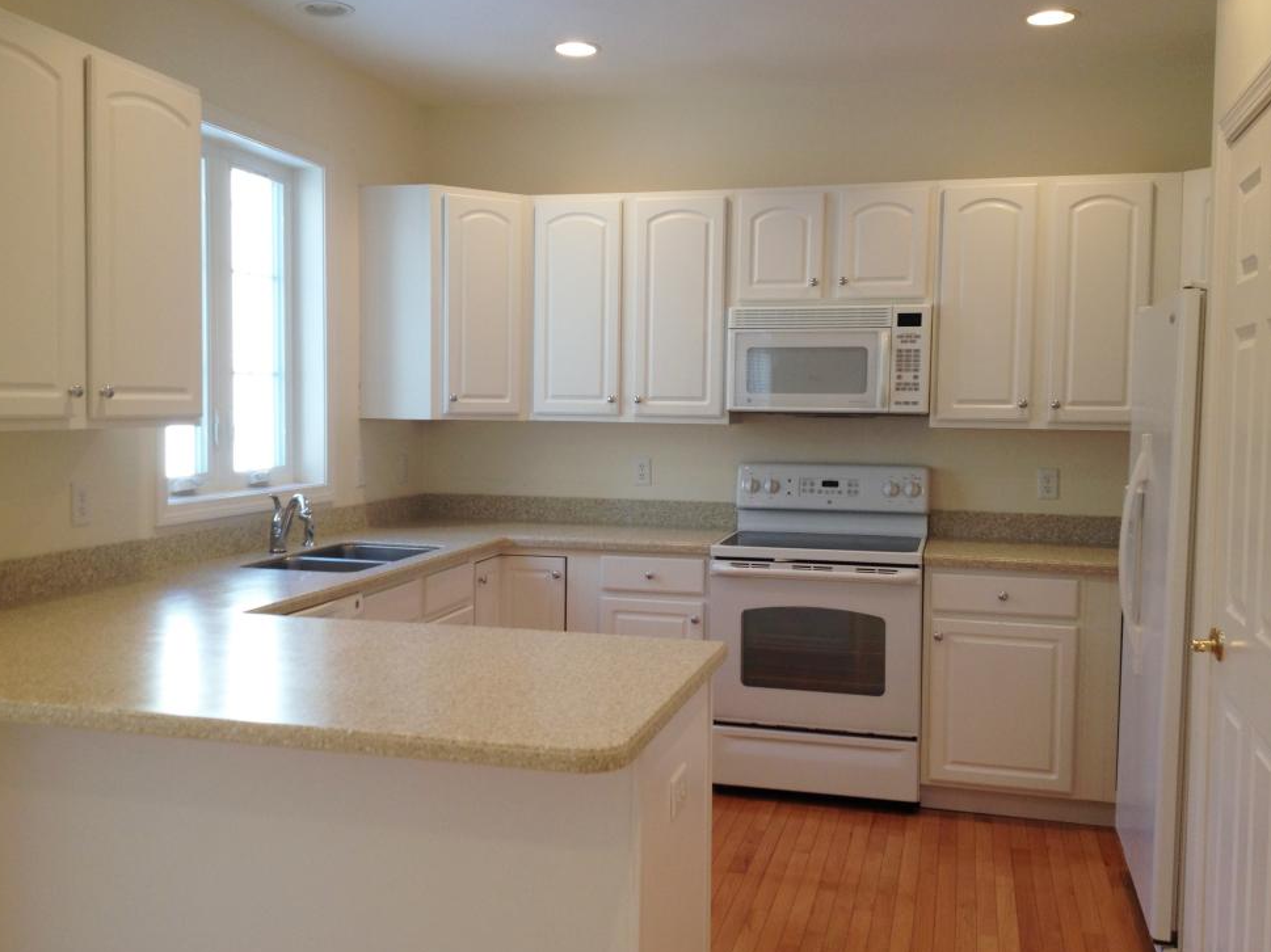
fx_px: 1358
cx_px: 618
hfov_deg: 50.1
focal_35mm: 37
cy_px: 466
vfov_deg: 38.6
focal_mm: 4.28
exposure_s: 1/30
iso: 50
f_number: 2.4
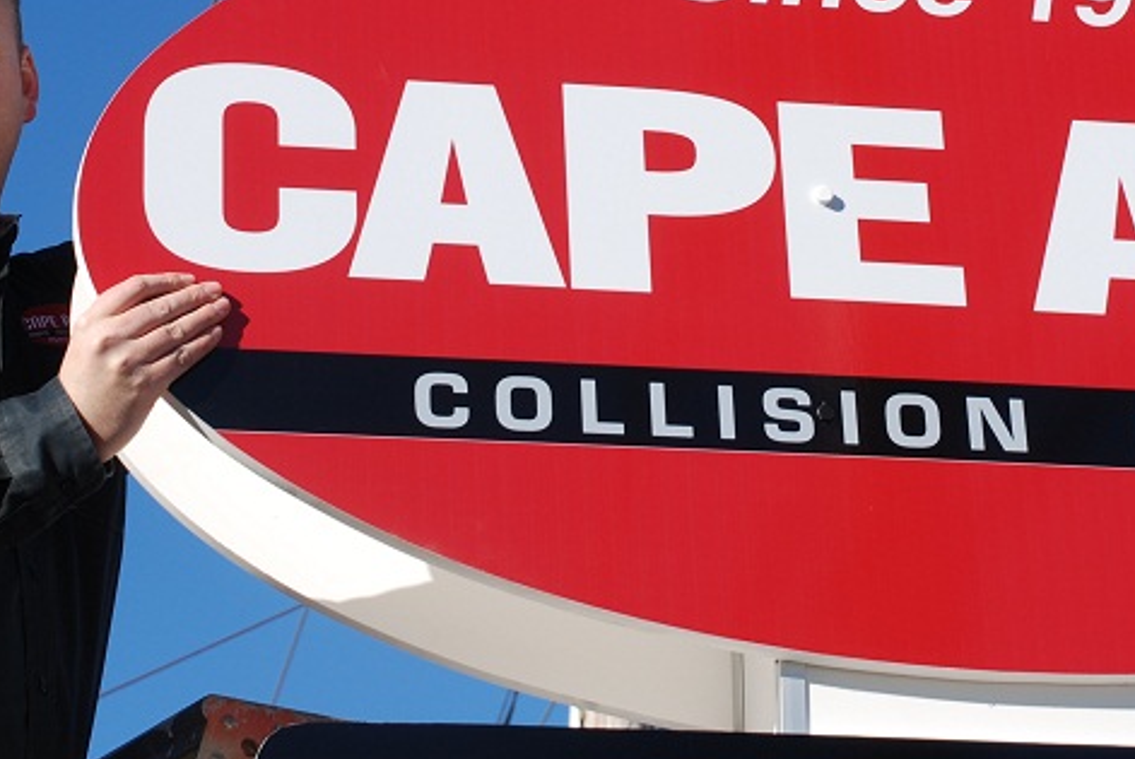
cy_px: 30
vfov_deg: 8.9
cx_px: 728
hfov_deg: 13.4
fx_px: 4828
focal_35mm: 153
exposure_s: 1/200
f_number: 7.1
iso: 100
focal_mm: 48
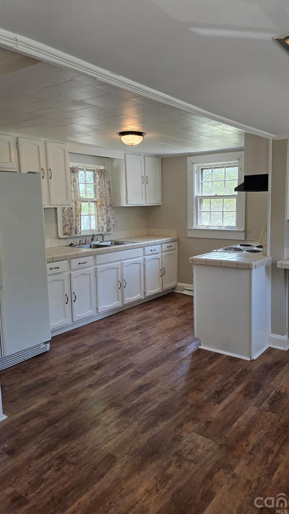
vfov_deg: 71.9
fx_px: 354
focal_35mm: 26
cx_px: 172
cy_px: 250
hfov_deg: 44.2
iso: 50
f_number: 1.7
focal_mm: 6.3
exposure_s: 1/120
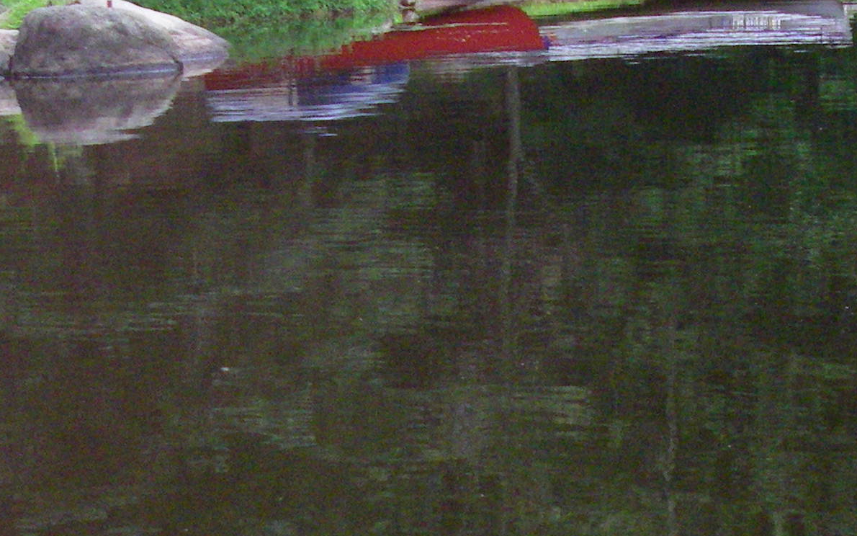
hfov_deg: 19.7
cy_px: 478
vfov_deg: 12.5
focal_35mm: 104
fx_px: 2429
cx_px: 732
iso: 400
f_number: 3.3
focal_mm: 6.3
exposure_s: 1/50
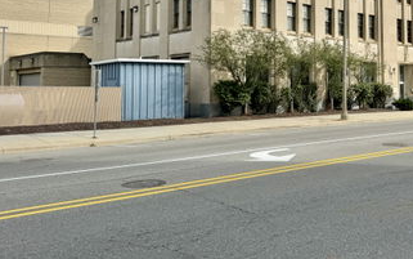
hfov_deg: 49.6
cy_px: 49
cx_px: 306
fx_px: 428
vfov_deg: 32.6
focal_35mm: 38
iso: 80
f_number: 1.78
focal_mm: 6.76
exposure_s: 1/3096
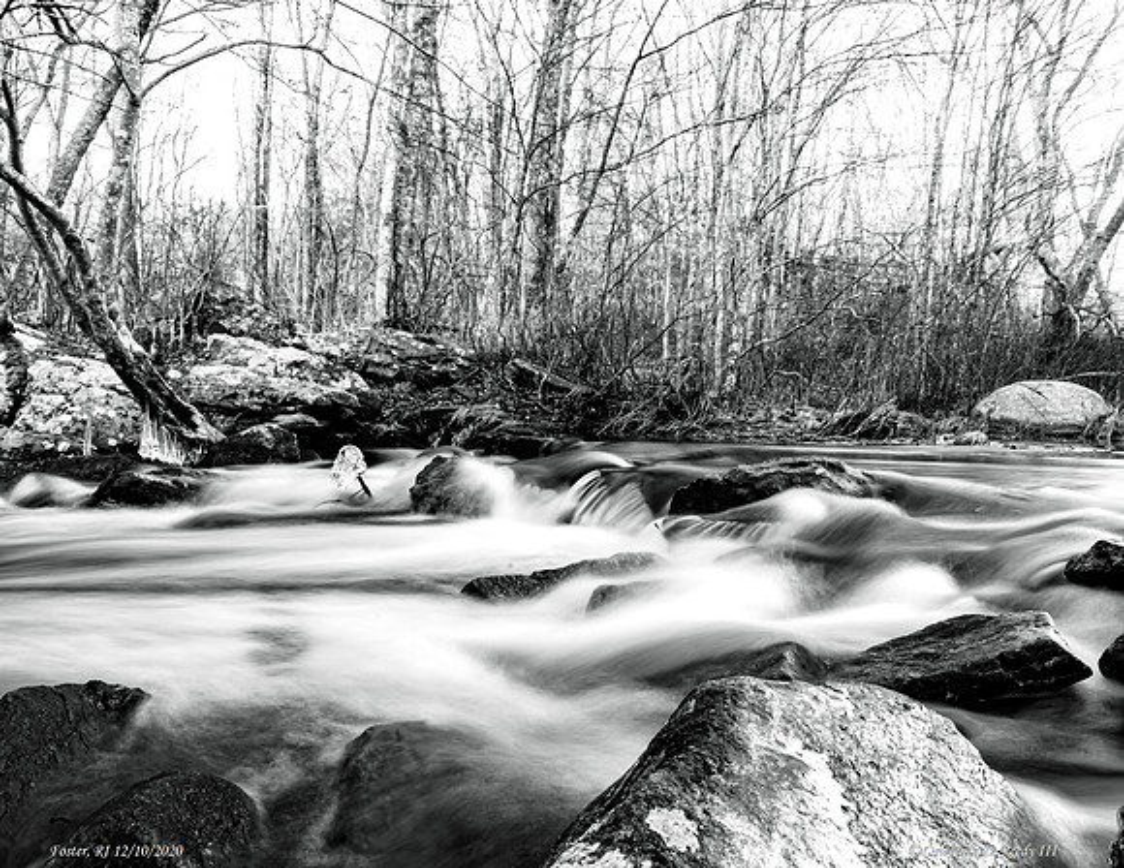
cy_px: 434
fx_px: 977
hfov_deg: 59.8
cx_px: 585
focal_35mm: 30
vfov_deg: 47.9
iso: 100
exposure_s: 2
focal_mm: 18
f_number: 22
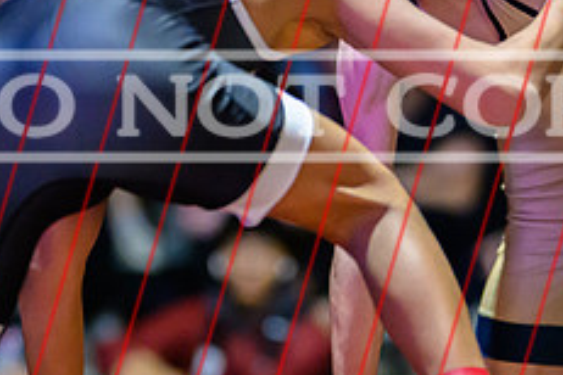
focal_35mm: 416
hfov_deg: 5.0
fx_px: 6505
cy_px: 17
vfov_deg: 3.3
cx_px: 325
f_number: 2
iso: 10000
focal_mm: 135
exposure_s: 1/640
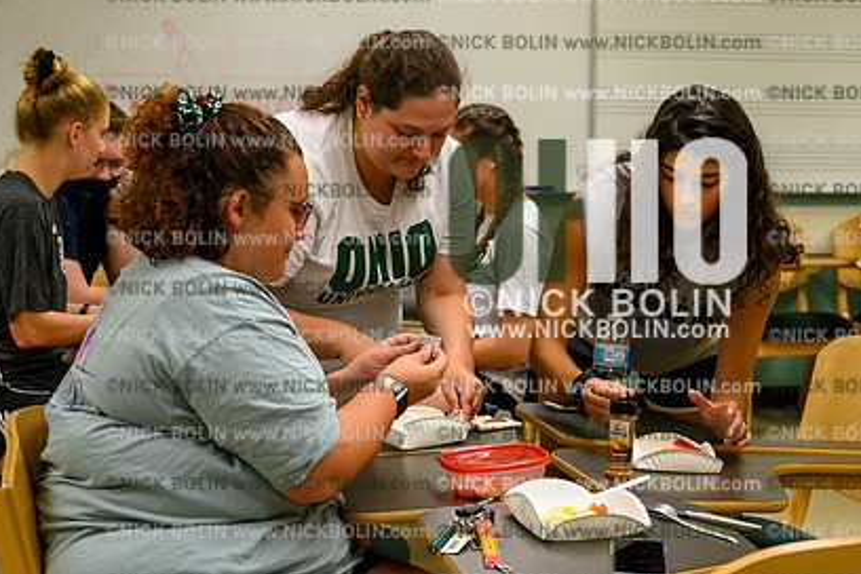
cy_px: 238
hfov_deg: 28.2
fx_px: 1698
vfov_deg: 19.2
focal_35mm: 71
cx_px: 597
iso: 1600
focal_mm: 50
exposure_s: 1/250
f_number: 4.5
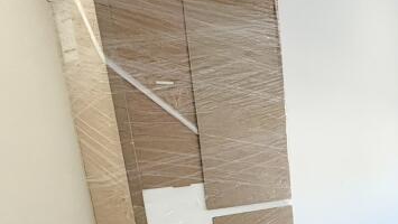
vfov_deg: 24.8
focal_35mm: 44
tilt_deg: -16.0
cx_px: 413
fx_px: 465
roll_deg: +2.1
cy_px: 261
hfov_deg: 39.8
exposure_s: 1/100
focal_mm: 2.22
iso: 64
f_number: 2.2
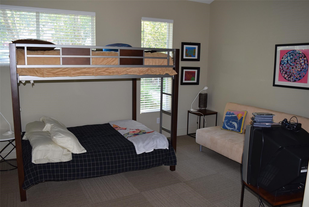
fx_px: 258
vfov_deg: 43.7
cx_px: 154
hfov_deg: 61.9
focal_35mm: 30
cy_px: 104
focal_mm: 20
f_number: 5.6
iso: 800
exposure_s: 1/125
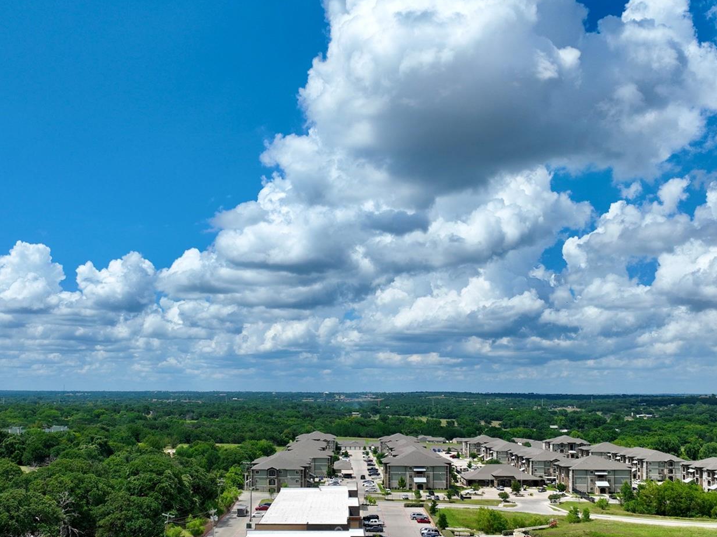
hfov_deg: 46.8
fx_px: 828
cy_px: 351
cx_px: 345
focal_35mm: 40
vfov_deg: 35.6
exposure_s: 1/3200
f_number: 2.8
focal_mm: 12.29
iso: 100
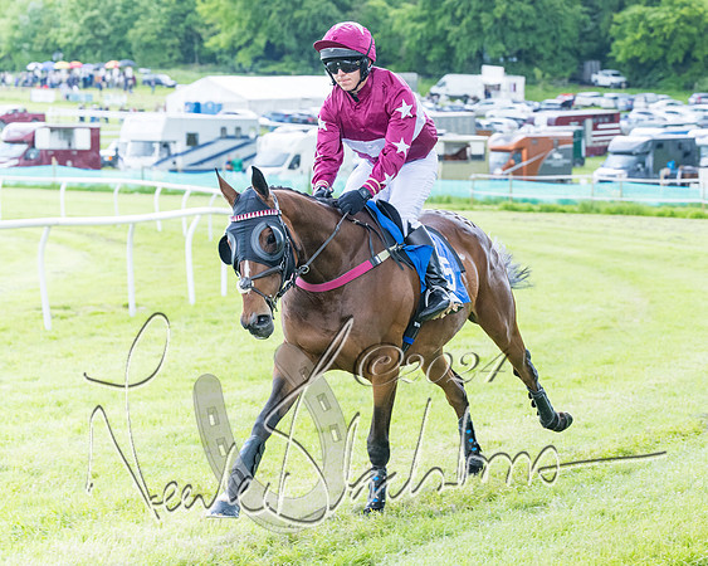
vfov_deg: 13.6
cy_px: 250
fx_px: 2377
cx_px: 563
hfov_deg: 16.8
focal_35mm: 113
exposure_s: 1/800
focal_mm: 70
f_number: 4
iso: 800
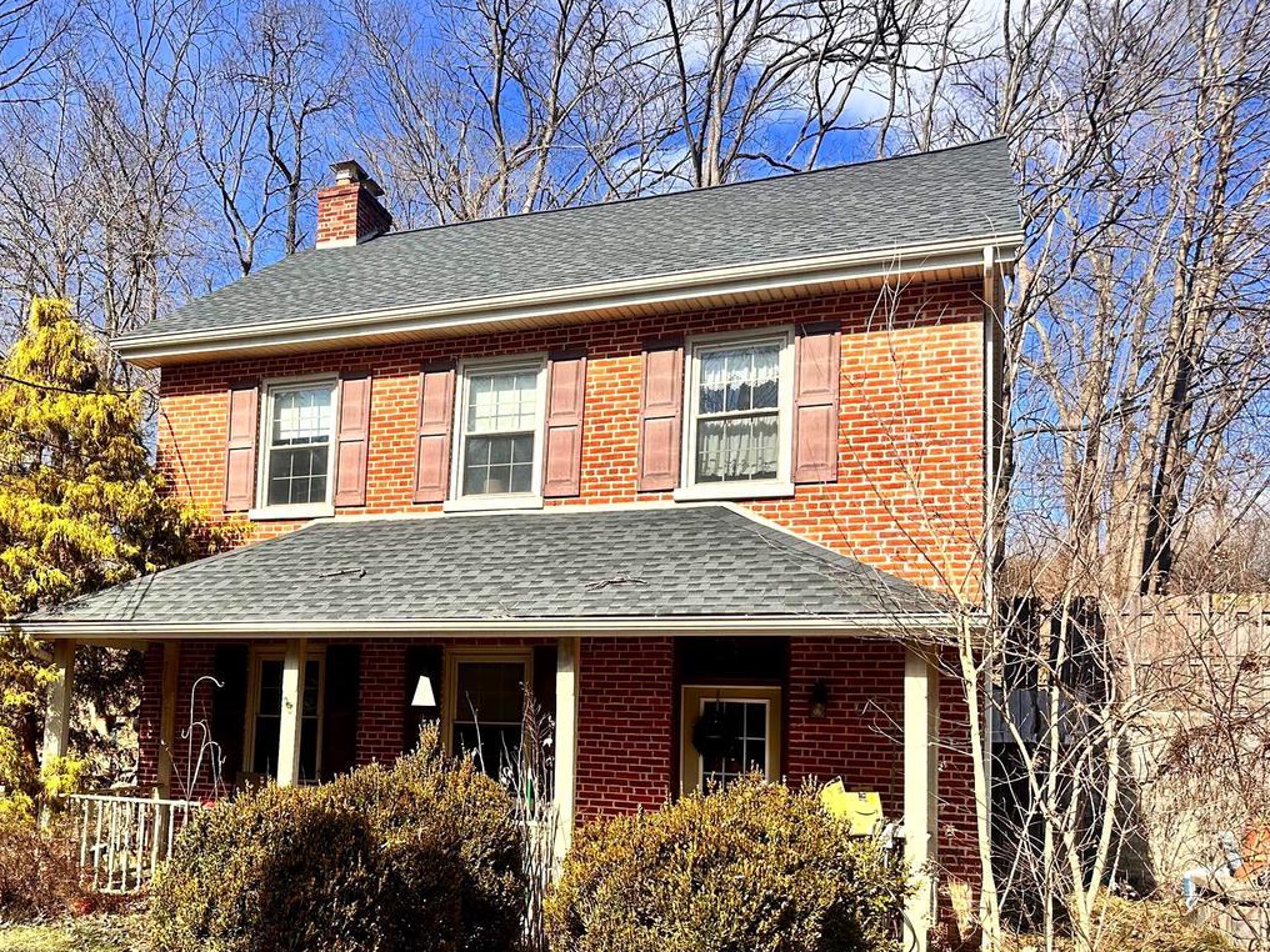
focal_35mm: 34
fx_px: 1247
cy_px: 646
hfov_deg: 52.8
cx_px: 415
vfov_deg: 41.2
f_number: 1.78
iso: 80
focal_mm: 6.86
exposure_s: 1/3058
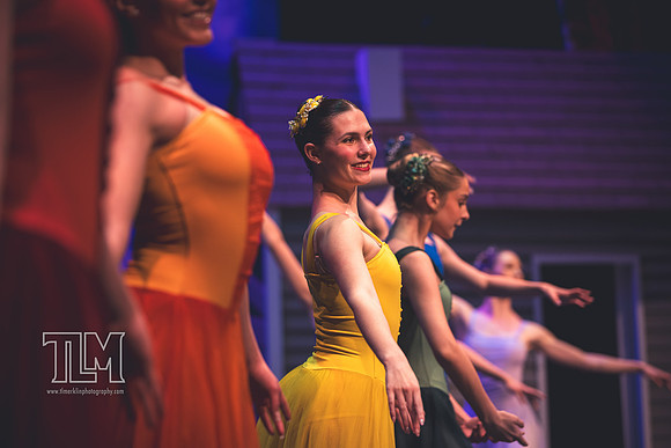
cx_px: 336
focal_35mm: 122
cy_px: 224
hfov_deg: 16.8
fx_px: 2274
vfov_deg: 11.2
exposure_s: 1/250
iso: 1100
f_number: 2.8
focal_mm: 122
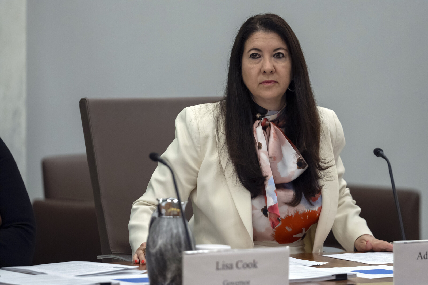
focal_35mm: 300
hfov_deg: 6.9
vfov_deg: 4.6
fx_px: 3567
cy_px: 142
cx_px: 214
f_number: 2.8
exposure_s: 1/500
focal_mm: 200
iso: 2000
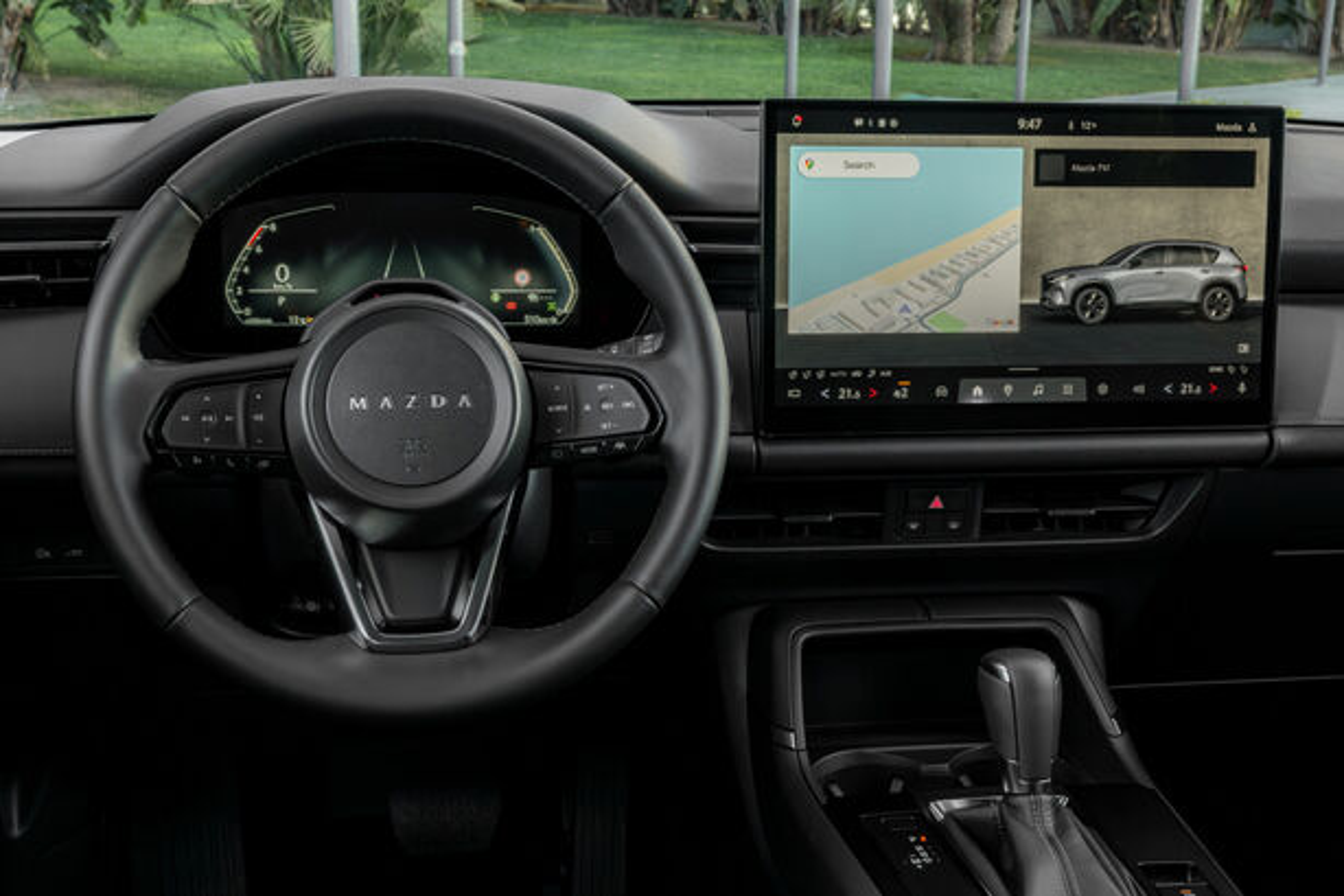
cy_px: 448
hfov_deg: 44.5
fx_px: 1642
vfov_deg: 30.5
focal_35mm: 44
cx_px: 672
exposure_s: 1/10
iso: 1000
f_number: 18
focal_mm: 44
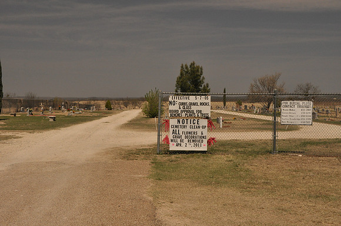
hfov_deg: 35.1
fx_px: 539
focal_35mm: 57
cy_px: 113
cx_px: 170
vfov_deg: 23.7
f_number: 13
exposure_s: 1/640
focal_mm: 38
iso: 800
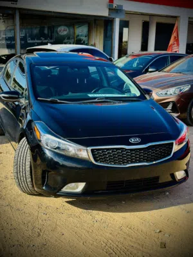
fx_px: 357
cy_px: 128
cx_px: 96
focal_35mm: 48
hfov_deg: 30.3
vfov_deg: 39.7
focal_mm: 6.86
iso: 80
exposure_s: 1/2203
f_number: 1.78
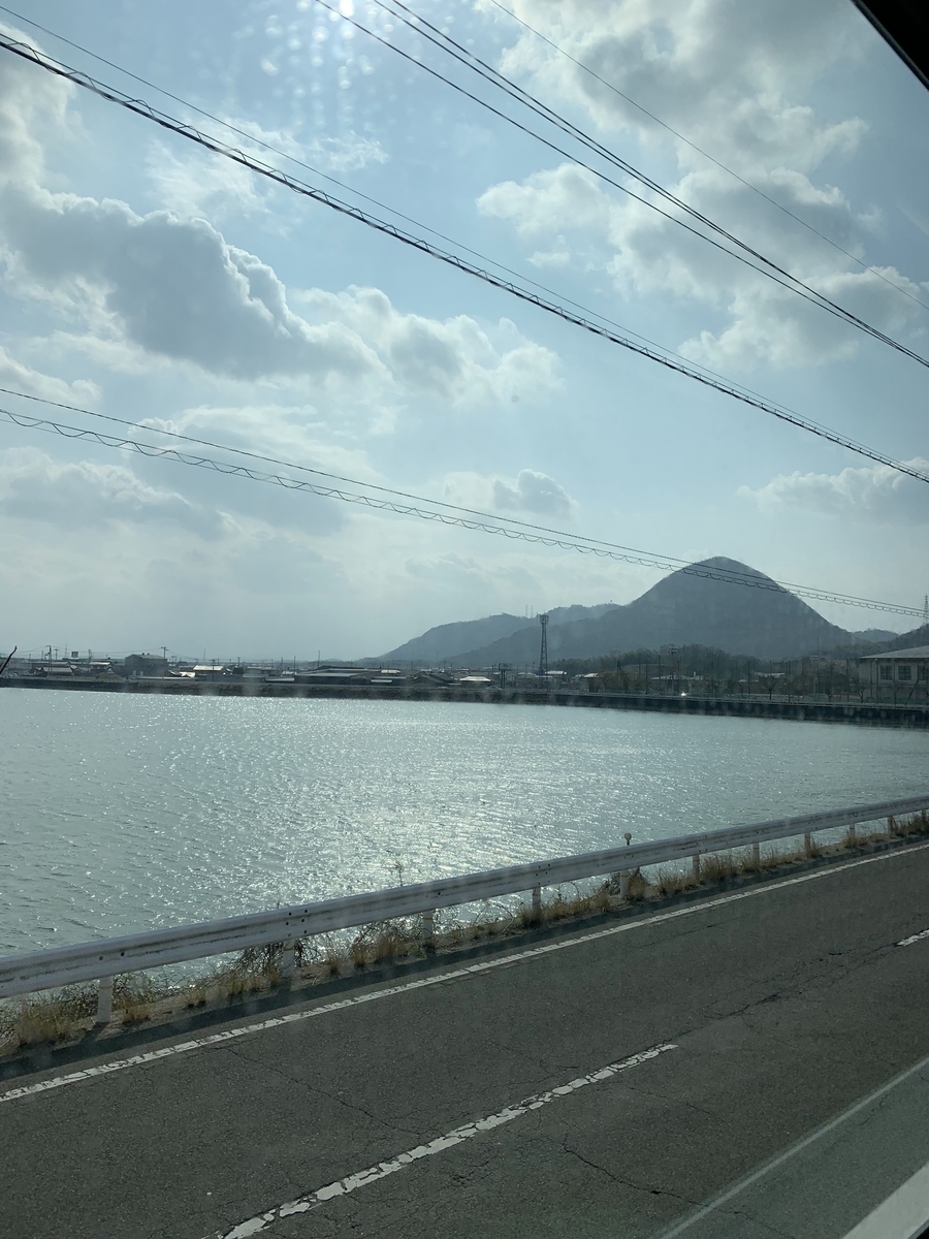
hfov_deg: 53.1
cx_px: 464
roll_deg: -3.7
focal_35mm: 26
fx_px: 930
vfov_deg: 67.3
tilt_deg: +2.2
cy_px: 620
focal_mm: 4.25
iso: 25
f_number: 1.8
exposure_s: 1/11765
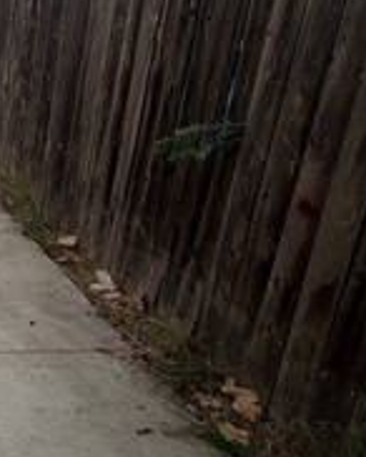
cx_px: -211
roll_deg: +0.2
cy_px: 261
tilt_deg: -22.1
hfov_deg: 23.6
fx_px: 649
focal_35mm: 48
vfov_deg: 38.7
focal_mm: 2.22
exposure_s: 1/770
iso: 25
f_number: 2.2
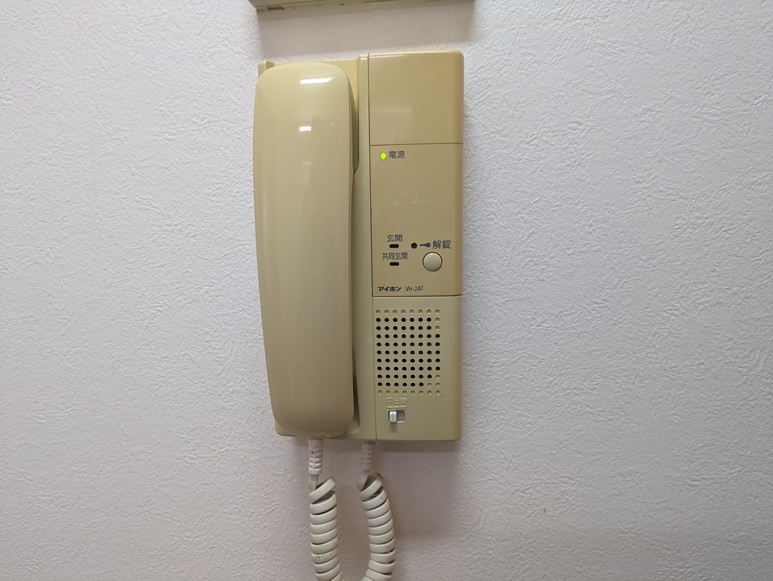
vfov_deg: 54.9
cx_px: 386
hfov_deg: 69.4
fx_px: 558
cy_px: 290
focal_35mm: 25
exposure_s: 1/40
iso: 92
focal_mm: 5.43
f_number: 1.89
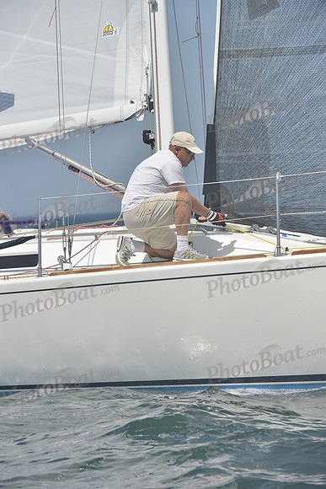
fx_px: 2715
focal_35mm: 200
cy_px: 244
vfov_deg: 10.3
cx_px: 163
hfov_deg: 6.9
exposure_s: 1/1000
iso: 280
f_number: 9
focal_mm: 200
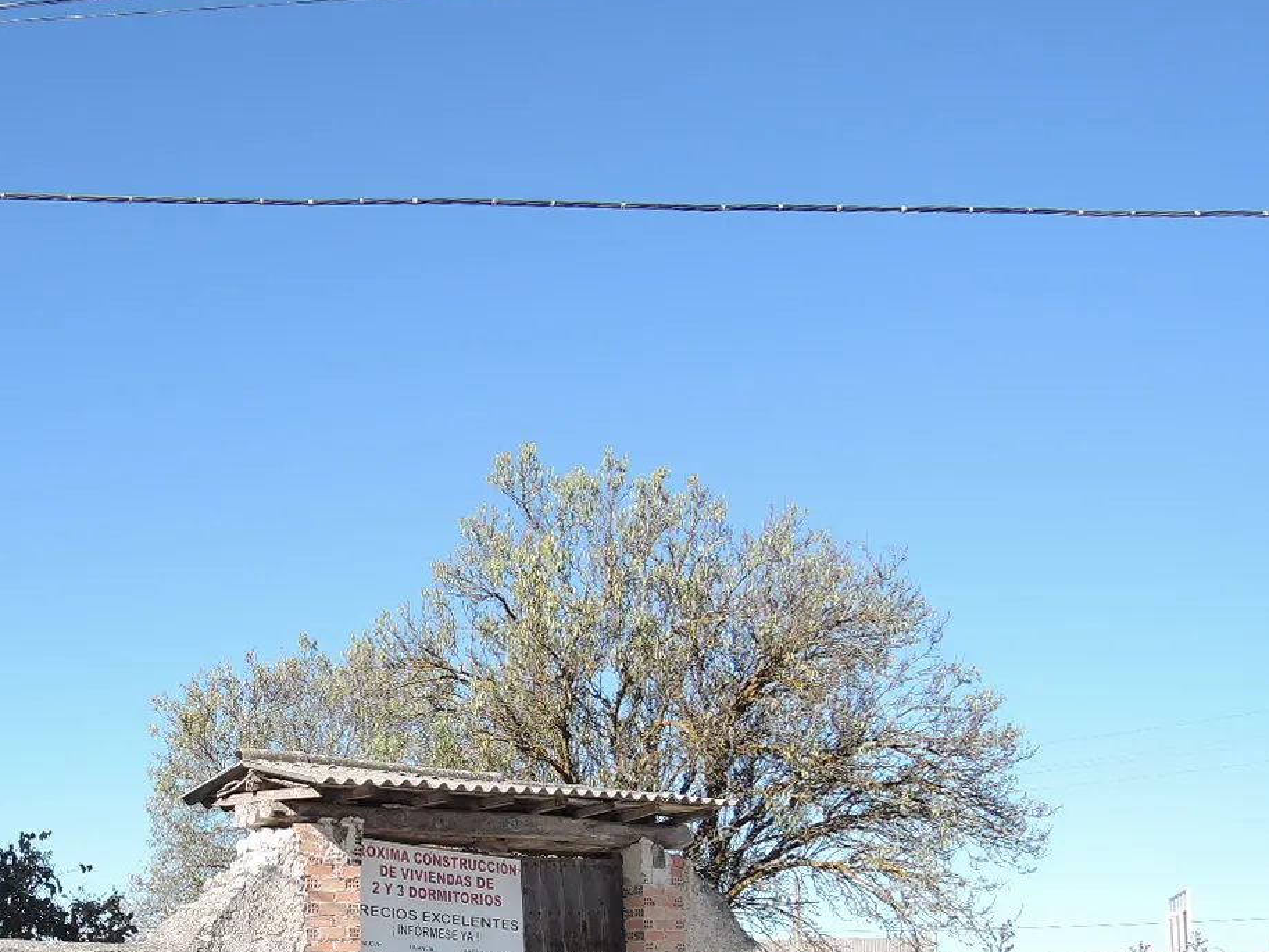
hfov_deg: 42.6
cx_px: 243
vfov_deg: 33.6
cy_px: 729
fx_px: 1540
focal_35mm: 42
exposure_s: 1/800
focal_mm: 5.1
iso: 80
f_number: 2.8
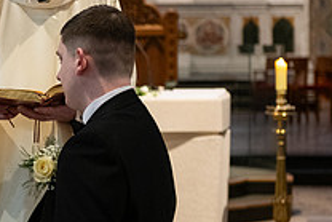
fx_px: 1800
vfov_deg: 7.1
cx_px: -3
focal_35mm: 195
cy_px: 98
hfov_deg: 10.4
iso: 1250
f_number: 3.5
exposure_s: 1/160
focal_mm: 70
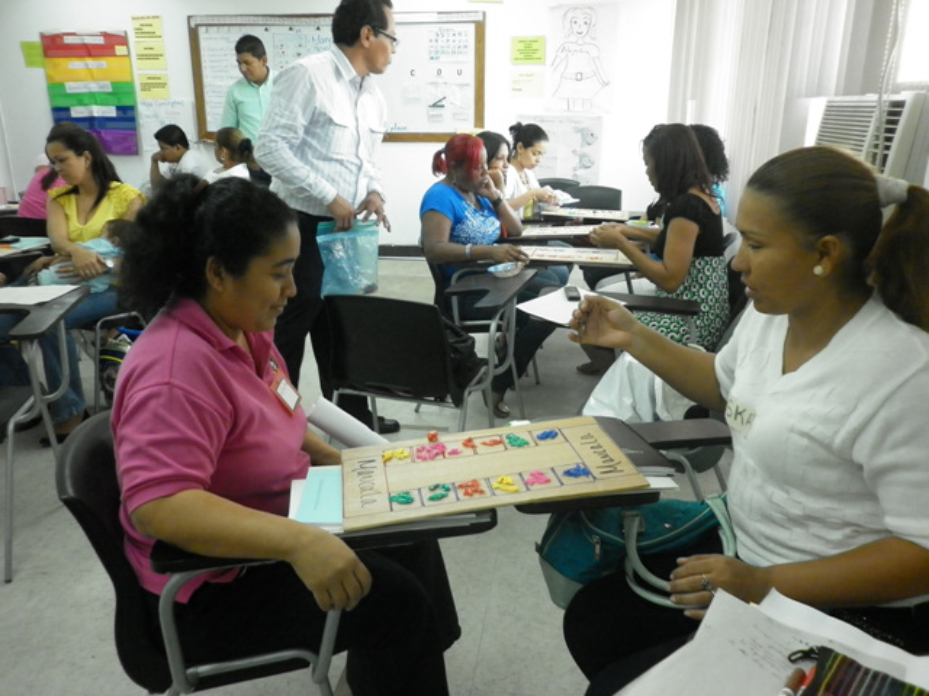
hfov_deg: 63.4
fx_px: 751
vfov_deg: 49.7
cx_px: 464
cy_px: 348
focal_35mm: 28
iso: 400
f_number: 2.8
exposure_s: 1/100
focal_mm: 5
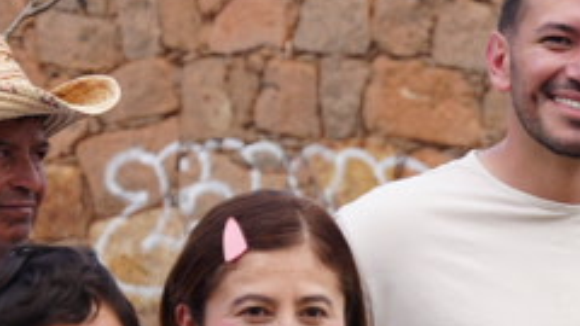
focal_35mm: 383
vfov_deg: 3.2
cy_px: 611
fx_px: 5892
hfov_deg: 5.6
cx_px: 880
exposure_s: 1/200
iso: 100
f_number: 3.5
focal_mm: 54.3
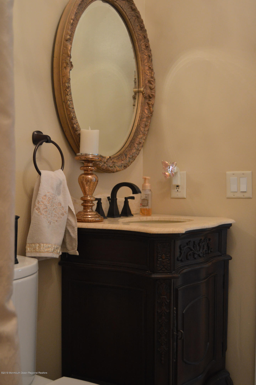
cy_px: 192
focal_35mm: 39
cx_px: 128
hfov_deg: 34.1
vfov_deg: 49.6
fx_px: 417
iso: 800
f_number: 4
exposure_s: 1/60
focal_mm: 26
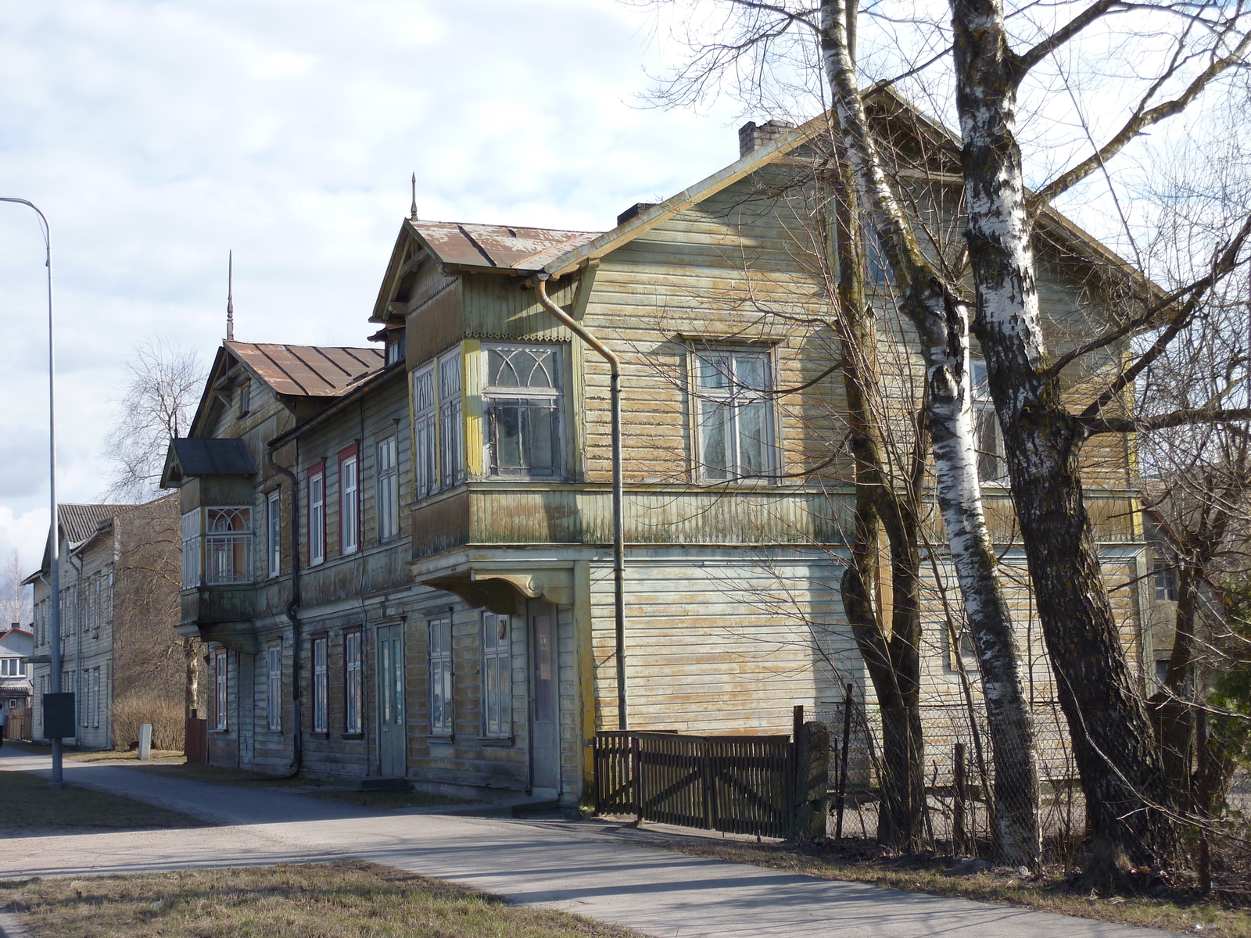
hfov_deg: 39.7
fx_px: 1735
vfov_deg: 30.3
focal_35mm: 48
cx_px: 626
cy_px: 469
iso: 80
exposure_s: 1/320
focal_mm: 7.9
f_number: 4
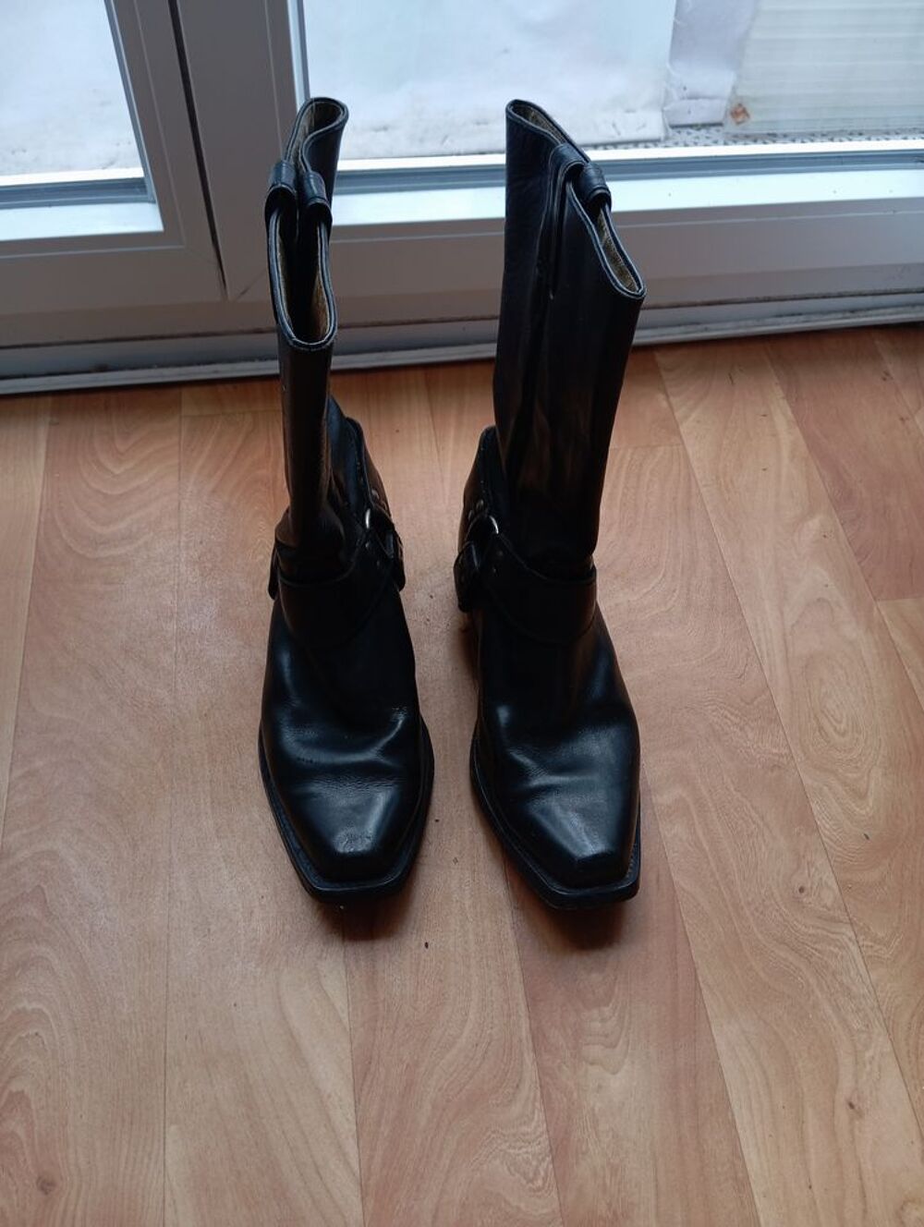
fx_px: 994
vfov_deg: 63.4
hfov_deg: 49.9
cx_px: 462
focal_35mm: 28
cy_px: 614
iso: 256
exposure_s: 1/50
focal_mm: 4.22
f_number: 1.8
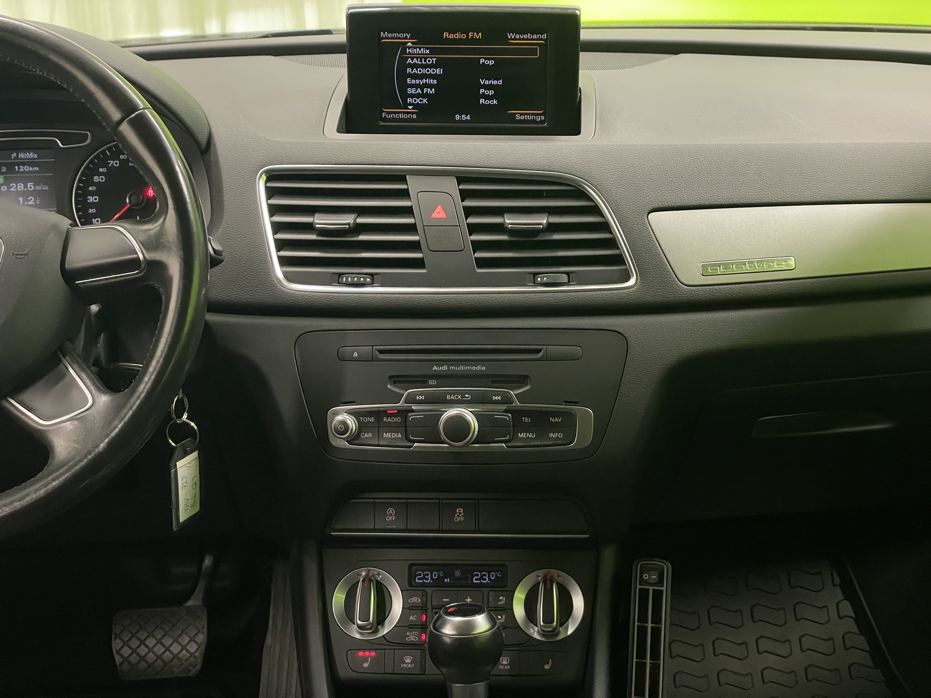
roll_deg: +1.3
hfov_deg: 36.8
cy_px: 349
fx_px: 1399
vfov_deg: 28.0
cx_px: 466
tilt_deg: -20.4
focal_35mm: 52
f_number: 2
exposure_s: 1/50
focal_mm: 6
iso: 500
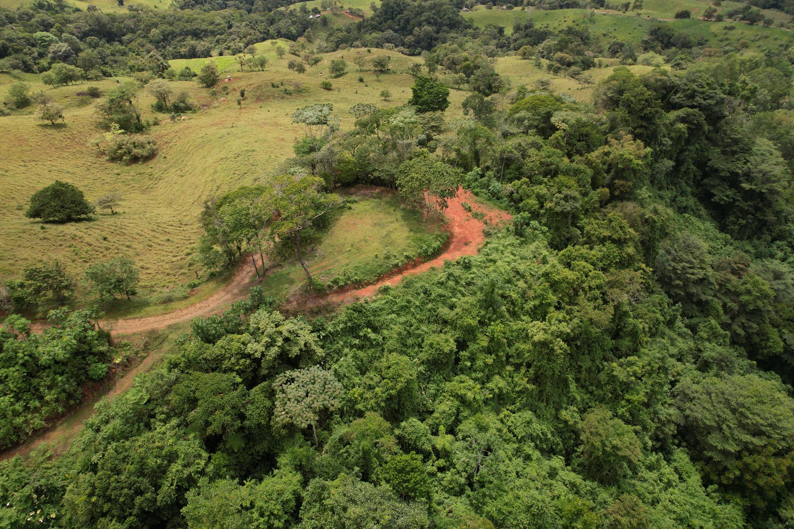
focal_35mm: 22
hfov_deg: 78.6
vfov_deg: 57.2
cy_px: 264
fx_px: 485
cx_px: 397
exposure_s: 1/350
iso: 100
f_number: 2.8
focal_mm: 8.38
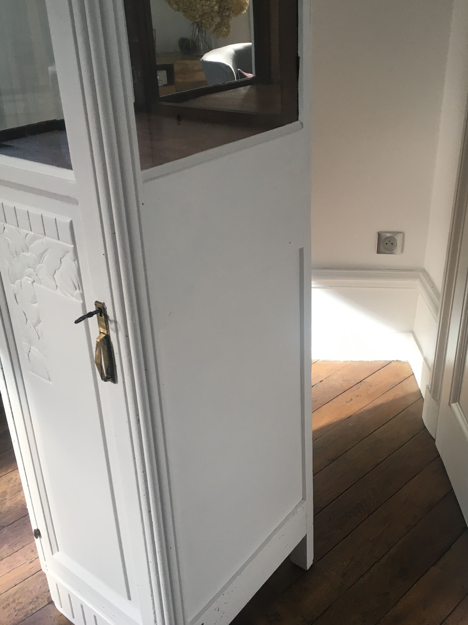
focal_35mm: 34
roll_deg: +1.7
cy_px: 264
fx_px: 613
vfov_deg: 53.7
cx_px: 243
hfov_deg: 41.8
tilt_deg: -22.4
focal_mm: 4.15
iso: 32
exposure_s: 1/33
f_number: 2.2
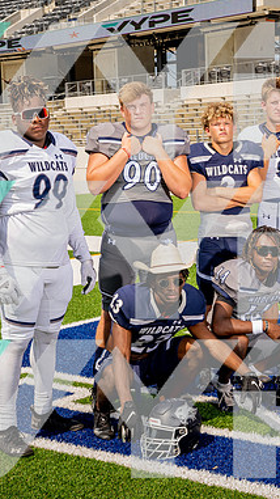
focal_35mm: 67
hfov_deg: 17.9
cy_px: 251
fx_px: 885
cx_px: 212
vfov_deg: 31.4
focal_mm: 42
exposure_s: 1/250
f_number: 7.1
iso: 100
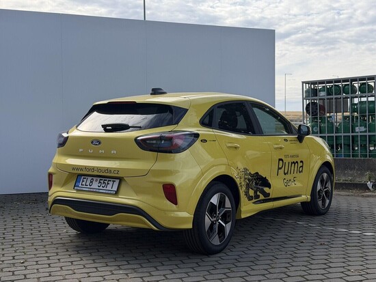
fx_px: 522
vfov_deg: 30.3
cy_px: 141
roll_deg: +1.0
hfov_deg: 39.6
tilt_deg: -1.2
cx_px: 188
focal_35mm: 48
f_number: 1.78
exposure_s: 1/2667
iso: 64
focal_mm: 6.76
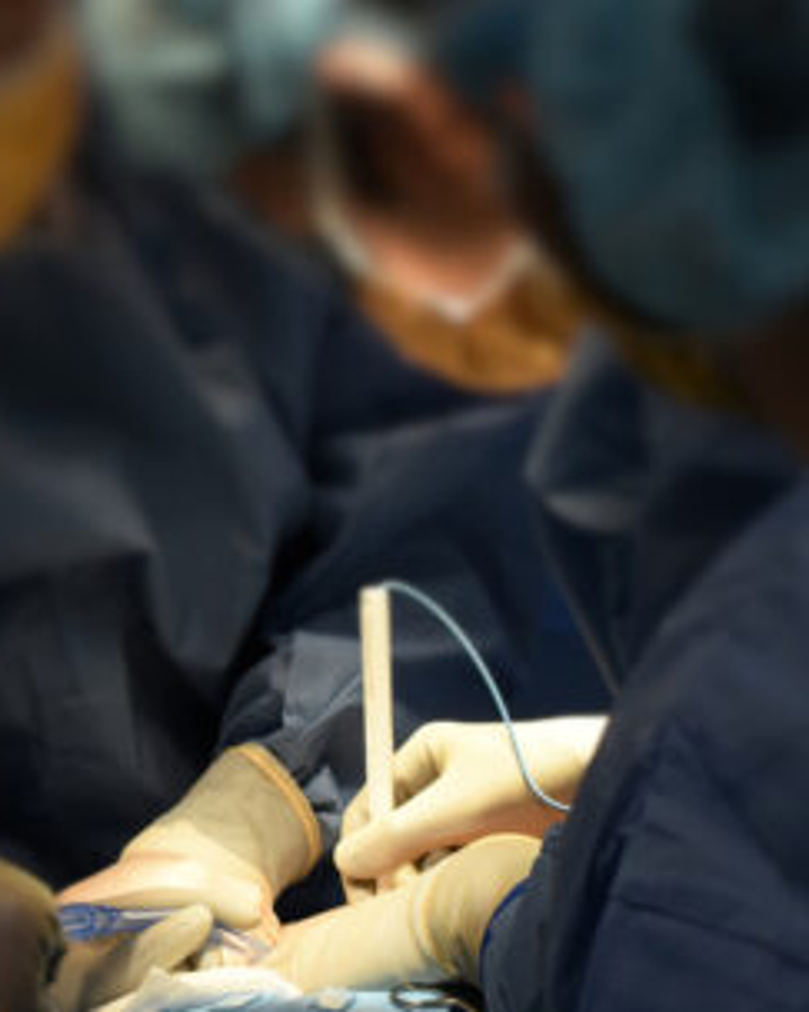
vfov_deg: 10.1
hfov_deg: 8.1
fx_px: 5689
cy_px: 787
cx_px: 63
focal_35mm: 190
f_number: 8
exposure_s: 1/500
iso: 800
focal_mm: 40
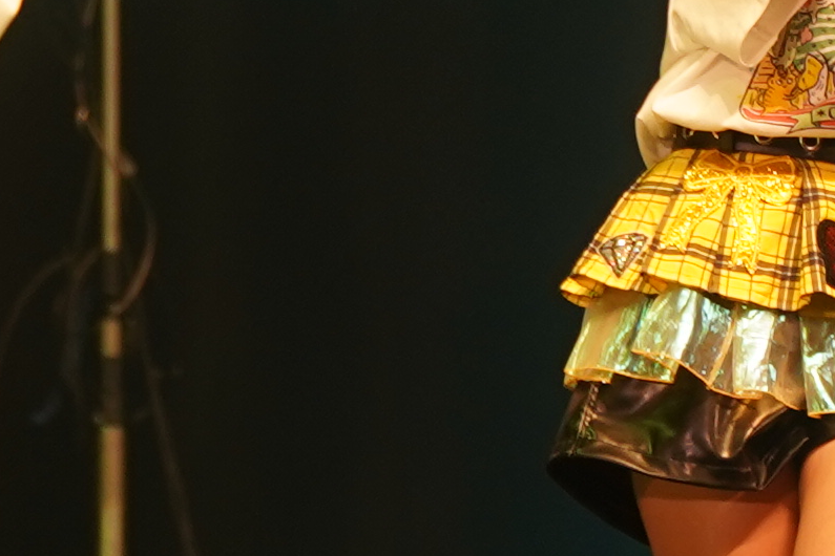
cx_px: 963
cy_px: 5
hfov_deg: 2.2
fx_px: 22219
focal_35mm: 958
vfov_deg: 1.4
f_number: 2.8
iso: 800
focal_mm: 127
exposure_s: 1/500
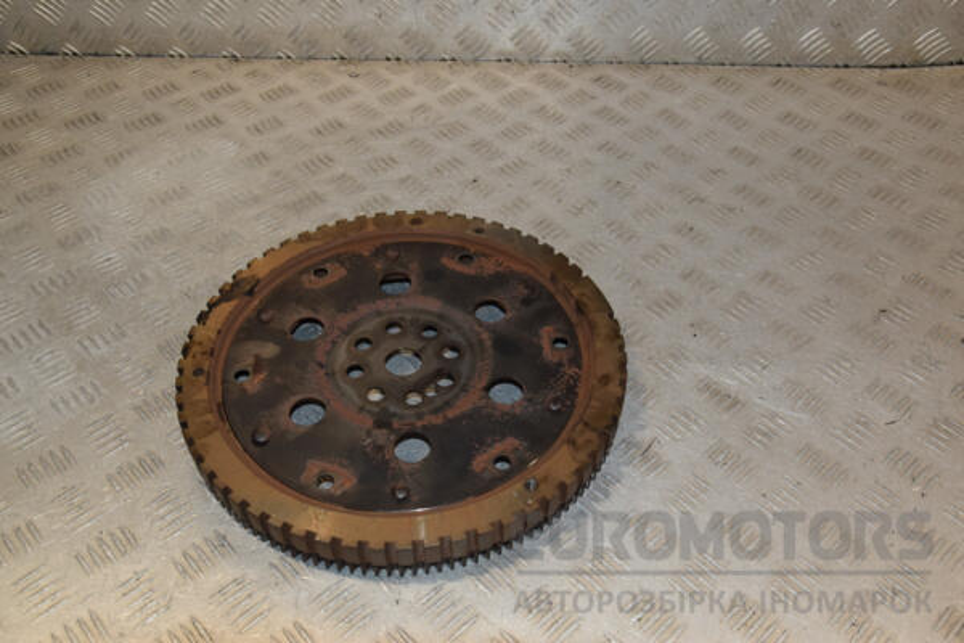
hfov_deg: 53.1
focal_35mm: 36
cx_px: 482
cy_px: 322
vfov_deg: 36.9
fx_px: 964
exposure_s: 1/200
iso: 800
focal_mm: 24
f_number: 8
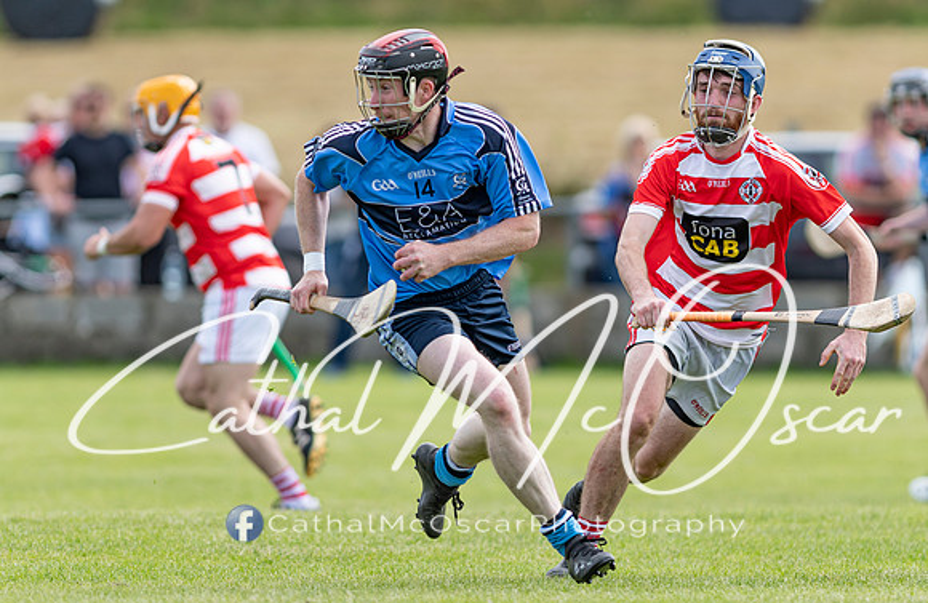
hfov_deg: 4.0
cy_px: 313
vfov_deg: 2.6
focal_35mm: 526
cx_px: 456
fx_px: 13454
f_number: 2.8
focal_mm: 300
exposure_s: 1/1600
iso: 140
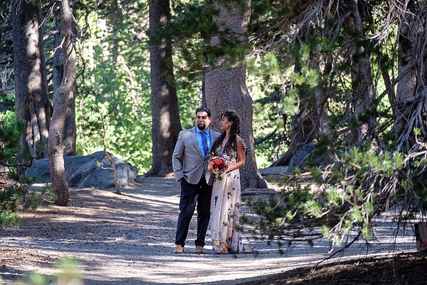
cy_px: 142
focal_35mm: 202
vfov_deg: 6.8
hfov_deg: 10.2
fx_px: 2396
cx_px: 214
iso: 200
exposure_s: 1/140
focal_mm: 134.4
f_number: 2.8
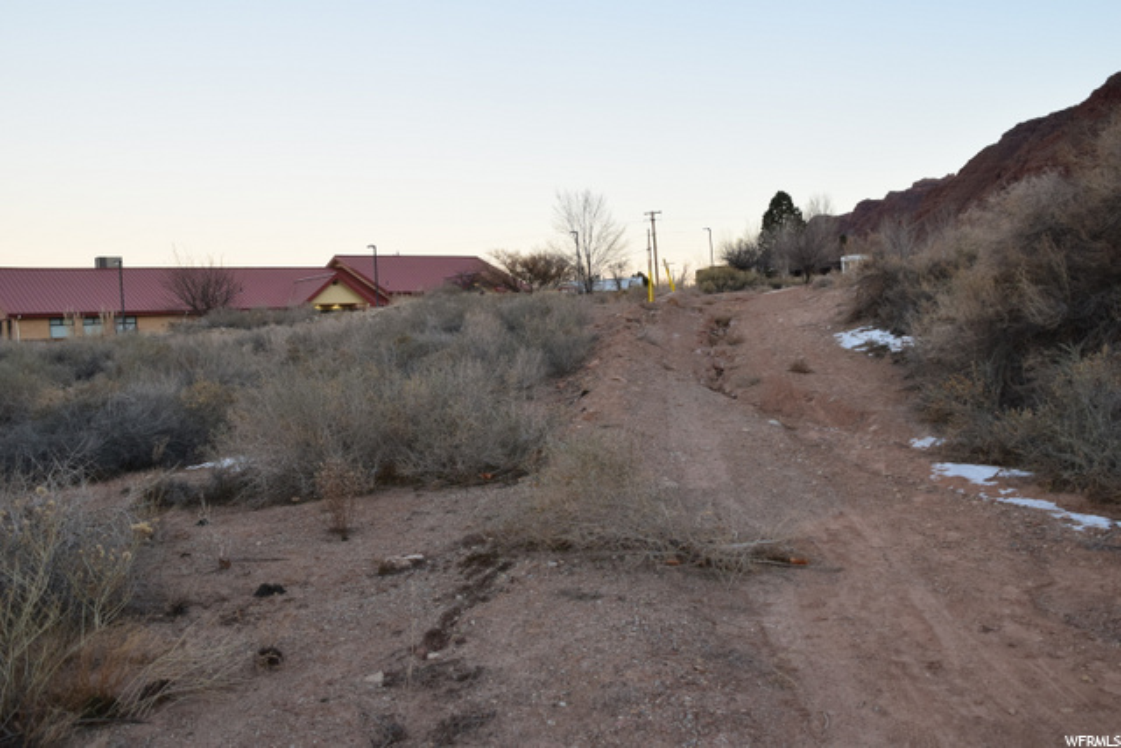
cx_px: 560
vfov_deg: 40.0
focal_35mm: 33
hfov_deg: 57.2
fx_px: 1028
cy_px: 374
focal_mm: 22
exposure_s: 1/60
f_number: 8
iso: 720
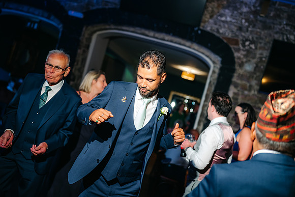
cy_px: 98
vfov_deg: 37.9
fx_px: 287
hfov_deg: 54.4
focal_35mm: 35
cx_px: 148
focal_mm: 35
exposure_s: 1/200
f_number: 1.6
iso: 400
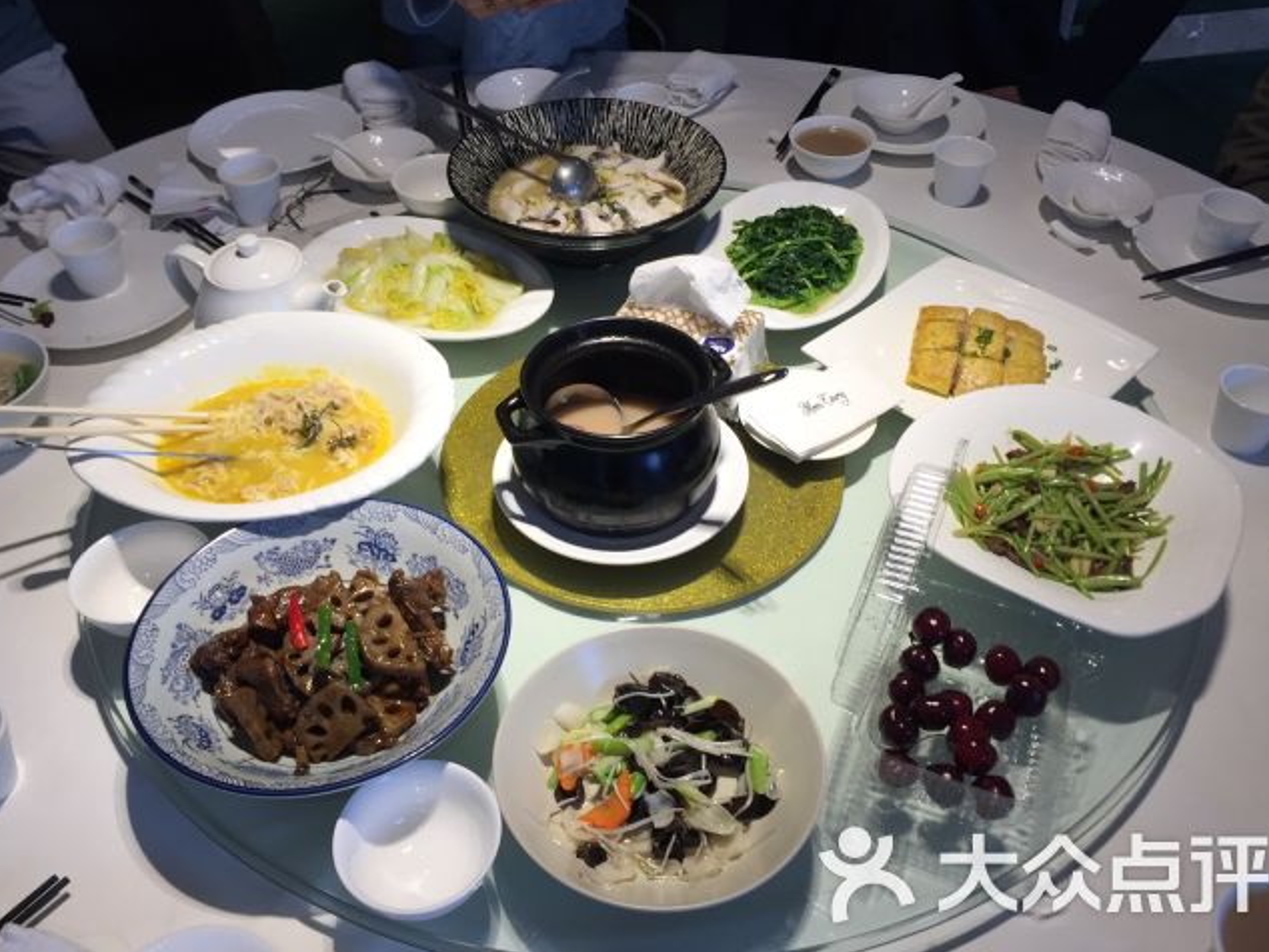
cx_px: 620
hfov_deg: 56.8
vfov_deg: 44.2
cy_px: 453
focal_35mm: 32
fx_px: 1174
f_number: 2.2
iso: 50
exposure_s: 1/100
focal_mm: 4.15
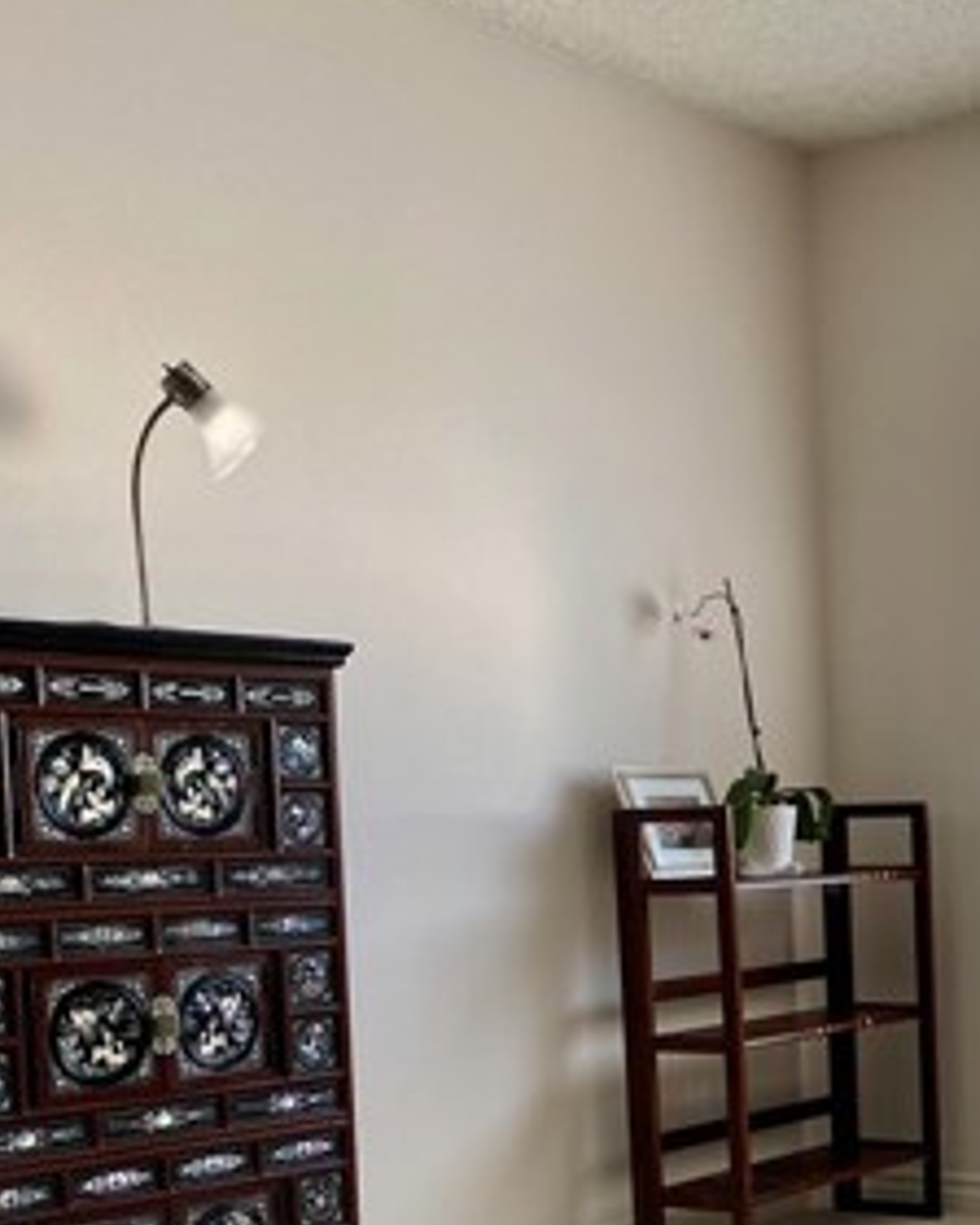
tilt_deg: -2.5
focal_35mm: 58
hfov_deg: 24.5
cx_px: 1072
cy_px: 989
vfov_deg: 31.6
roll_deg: -0.4
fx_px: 2103
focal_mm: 4.25
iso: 32
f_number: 1.8
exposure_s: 1/522
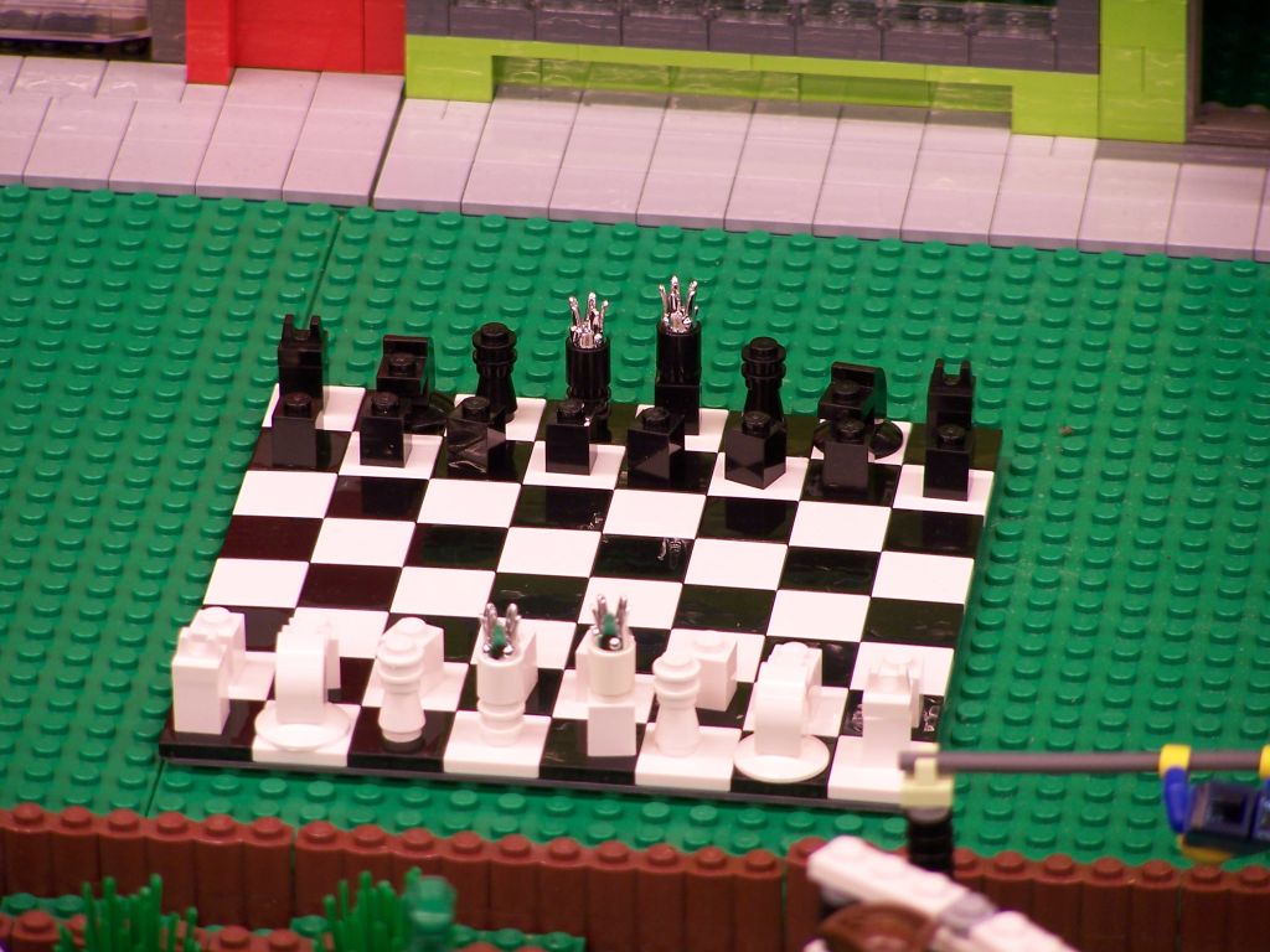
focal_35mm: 380
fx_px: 13942
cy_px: 476
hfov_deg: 5.2
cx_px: 635
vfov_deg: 3.9
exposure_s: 1/3
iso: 80
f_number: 3.7
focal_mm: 63
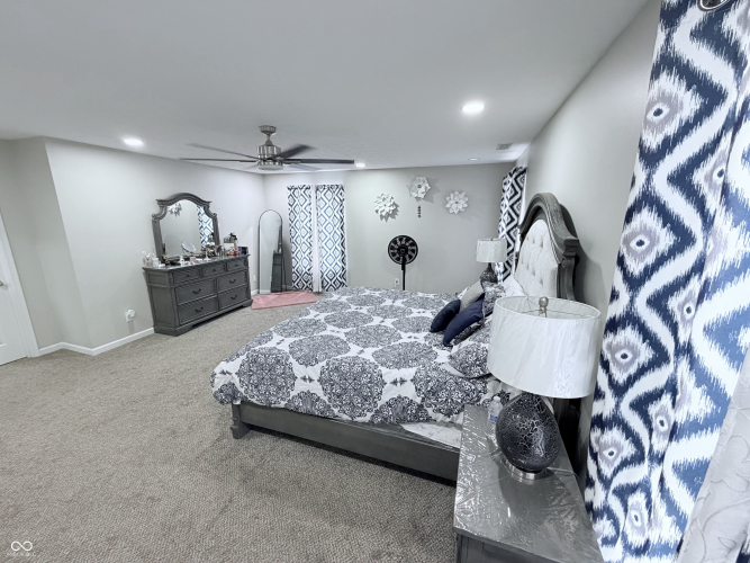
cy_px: 282
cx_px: 375
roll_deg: -0.3
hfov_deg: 102.1
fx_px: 303
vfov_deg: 85.7
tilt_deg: -13.5
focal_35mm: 14
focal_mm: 2.22
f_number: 2.2
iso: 320
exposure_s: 1/75
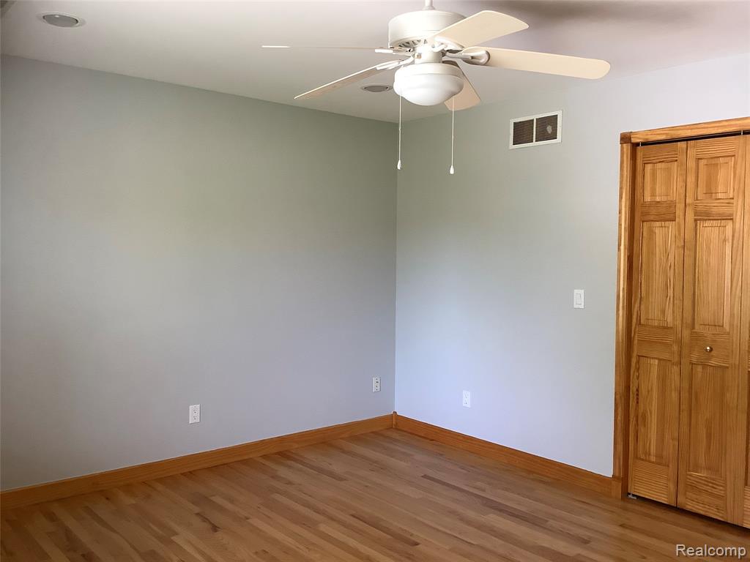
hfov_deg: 58.4
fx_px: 672
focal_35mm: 31
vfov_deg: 45.4
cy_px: 281
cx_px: 375
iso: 200
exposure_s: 1/60
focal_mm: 3.3
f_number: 2.4
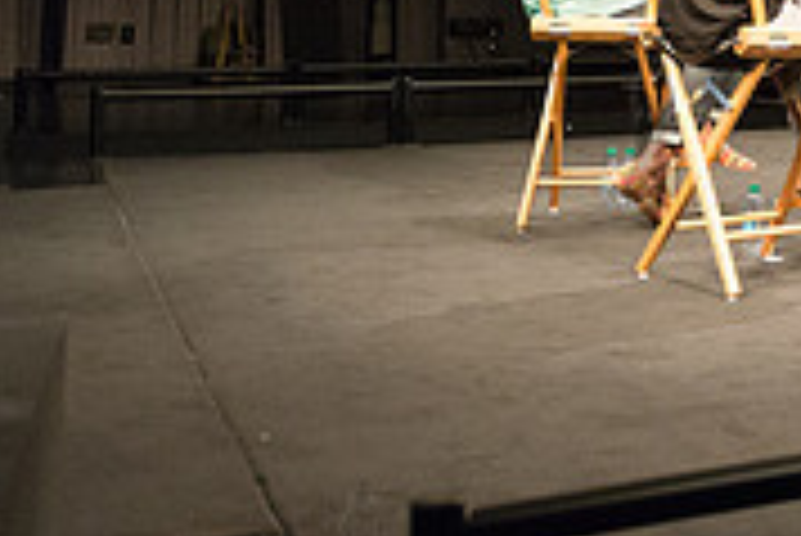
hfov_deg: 21.4
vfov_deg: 16.8
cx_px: 1228
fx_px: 1737
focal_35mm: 78
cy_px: -97
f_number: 2.8
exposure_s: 1/200
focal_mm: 24
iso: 4000
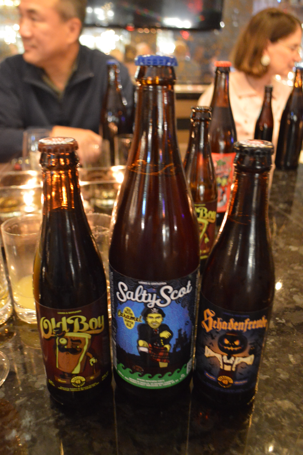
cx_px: 152
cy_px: 228
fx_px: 379
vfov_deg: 62.0
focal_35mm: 30
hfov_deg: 43.5
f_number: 3.8
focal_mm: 20
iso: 3200
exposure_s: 1/2
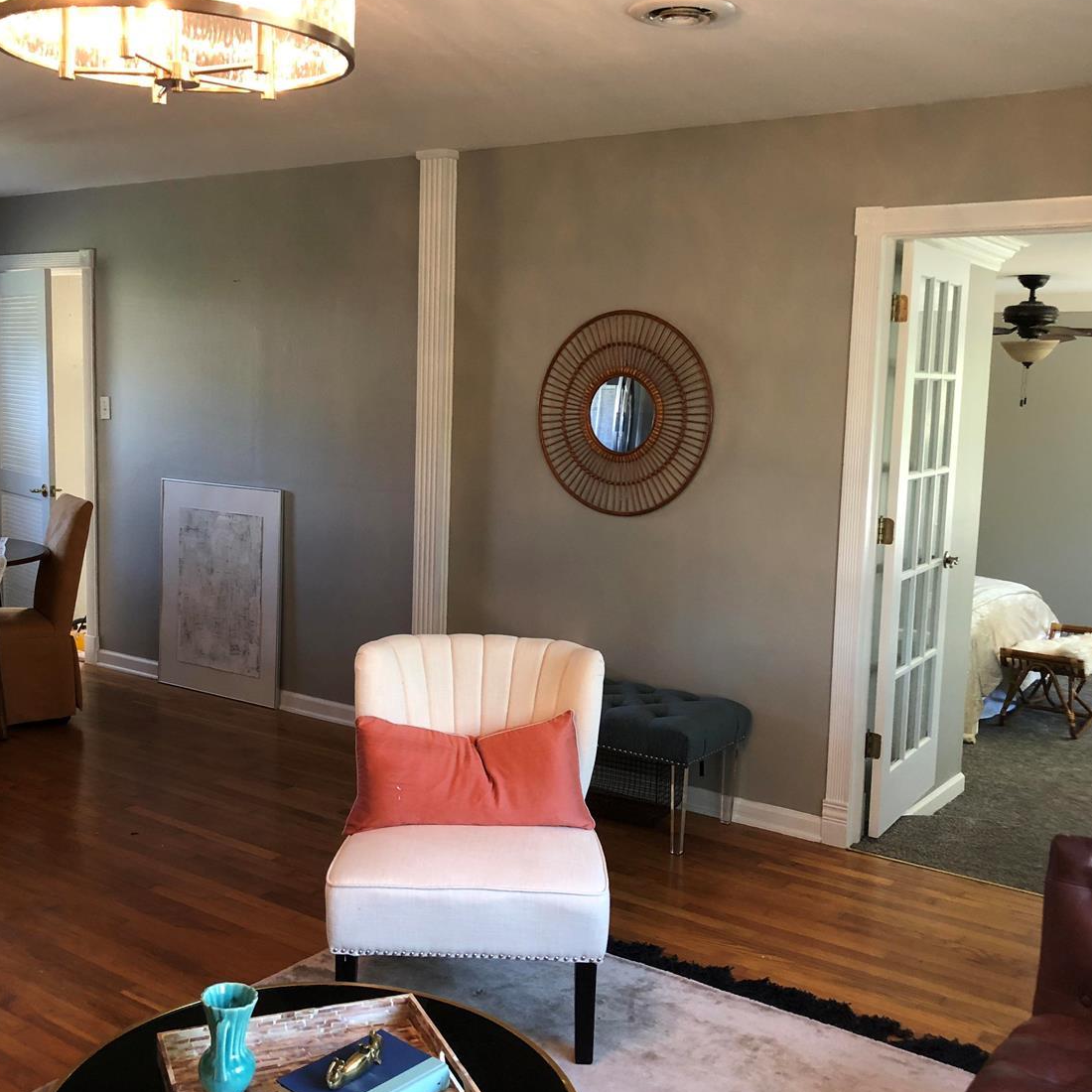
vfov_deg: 46.0
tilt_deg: -7.2
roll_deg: -0.5
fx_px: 1285
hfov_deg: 45.9
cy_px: 549
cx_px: 472
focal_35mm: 36
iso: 40
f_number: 1.8
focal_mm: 3.99
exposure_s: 1/15
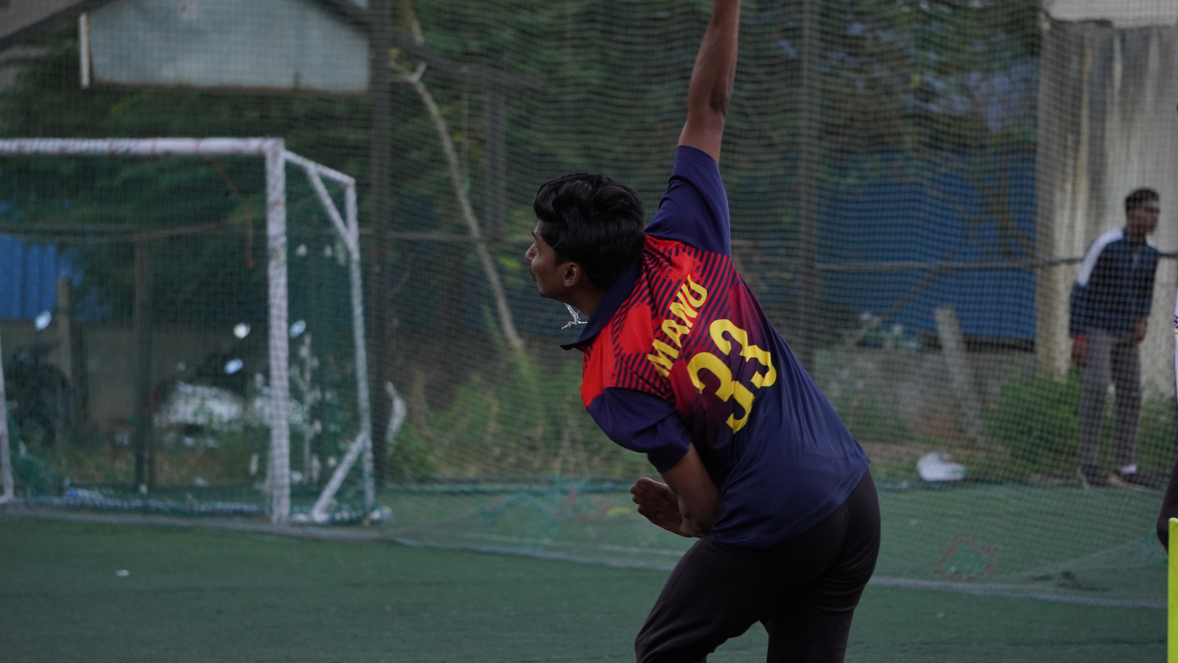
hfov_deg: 11.1
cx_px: 589
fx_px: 6045
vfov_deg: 6.3
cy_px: 318
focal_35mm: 194
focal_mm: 123
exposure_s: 1/1000
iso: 1000
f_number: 5.6
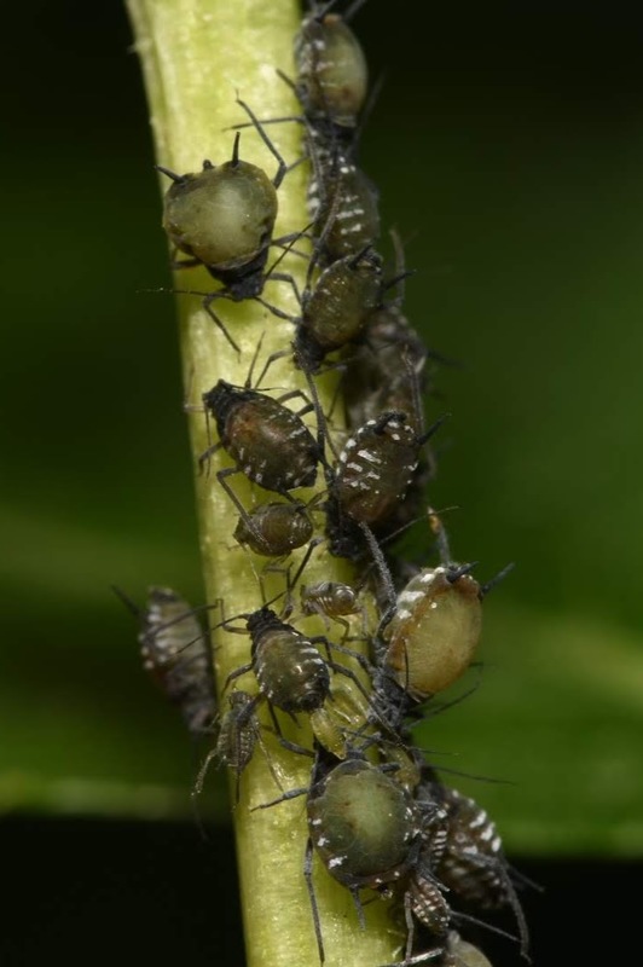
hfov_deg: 8.7
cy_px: 484
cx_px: 322
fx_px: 4227
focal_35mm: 158
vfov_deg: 13.1
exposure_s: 1/60
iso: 100
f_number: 29
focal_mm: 105
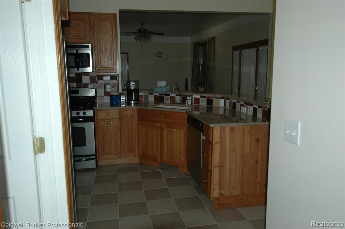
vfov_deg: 43.5
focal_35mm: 30
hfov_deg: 62.0
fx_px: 287
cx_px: 172
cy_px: 114
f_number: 3.5
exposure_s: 1/60
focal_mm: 20
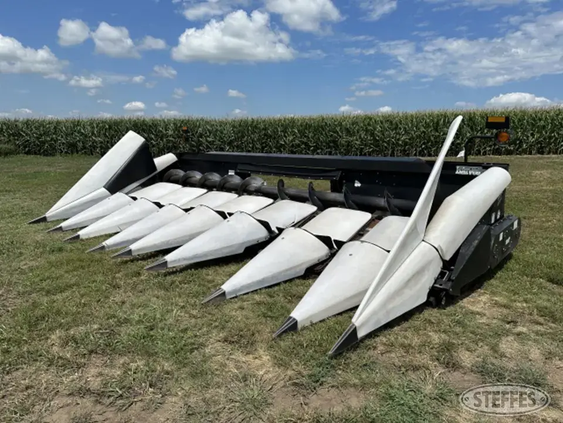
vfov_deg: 56.8
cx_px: 282
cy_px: 212
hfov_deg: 71.6
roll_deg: +1.0
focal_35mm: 24
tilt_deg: -7.8
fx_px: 390
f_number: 1.78
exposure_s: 1/8197
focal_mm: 6.86
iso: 80
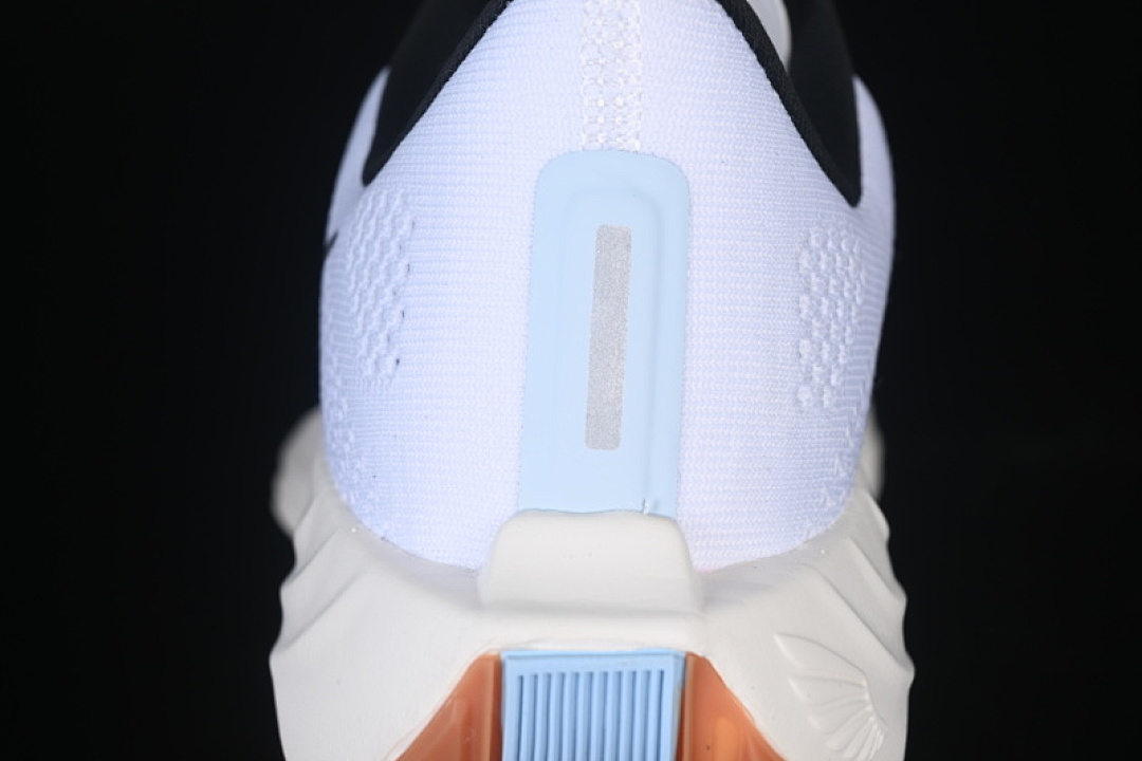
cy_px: 380
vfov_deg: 18.2
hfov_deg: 27.0
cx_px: 571
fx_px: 2379
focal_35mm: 75
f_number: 7.1
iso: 160
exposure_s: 1/100
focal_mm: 50
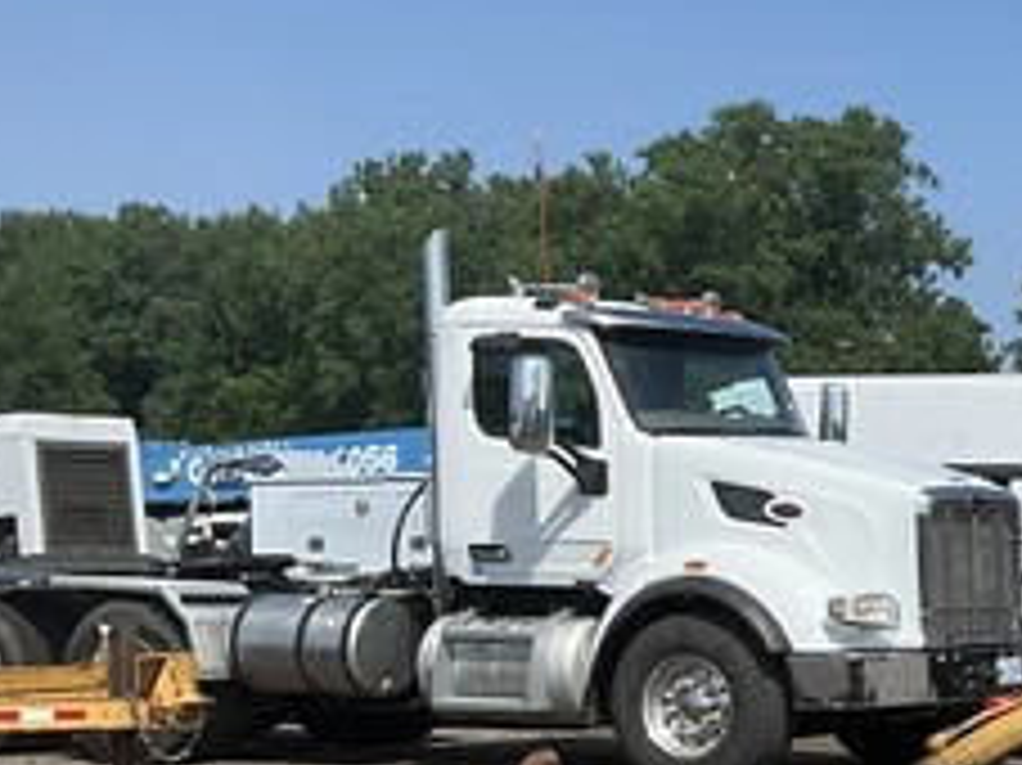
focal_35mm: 96
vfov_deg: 15.2
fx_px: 2833
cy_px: 704
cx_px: 1508
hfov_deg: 18.3
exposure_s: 1/2058
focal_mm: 3
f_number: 1.8
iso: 25
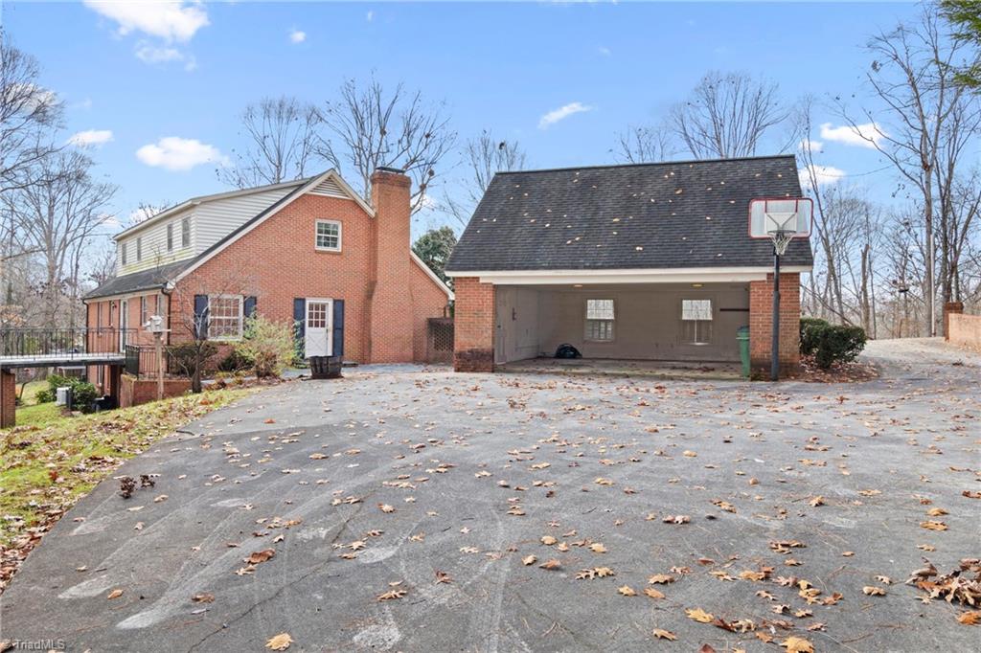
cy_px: 326
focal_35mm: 24
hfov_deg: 73.8
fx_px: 654
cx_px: 490
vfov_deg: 53.1
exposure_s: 1/15
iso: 250
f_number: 8
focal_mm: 16
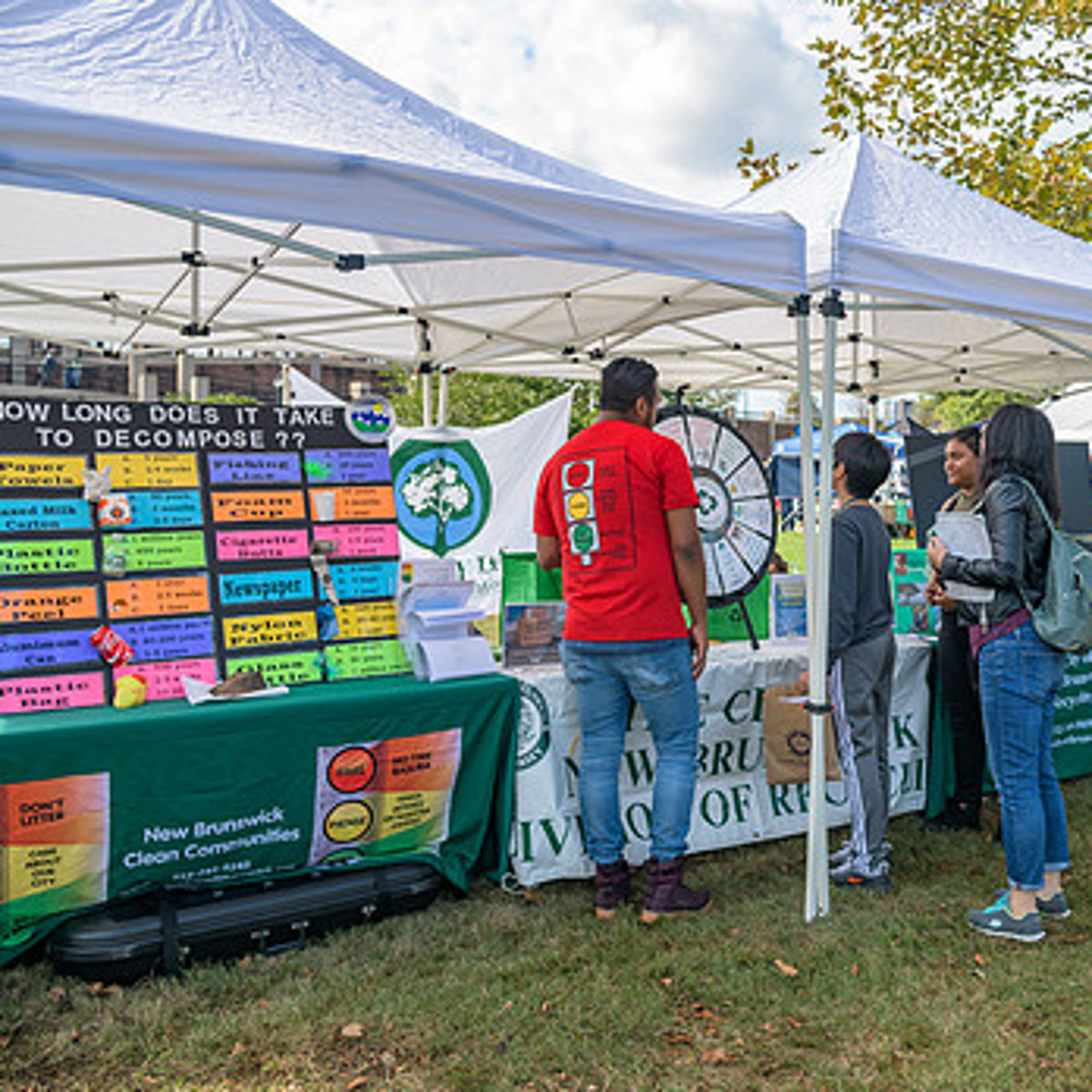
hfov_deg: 47.3
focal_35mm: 34
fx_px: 1213
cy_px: 497
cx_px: 769
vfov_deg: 48.4
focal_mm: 24
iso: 125
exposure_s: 1/250
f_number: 4
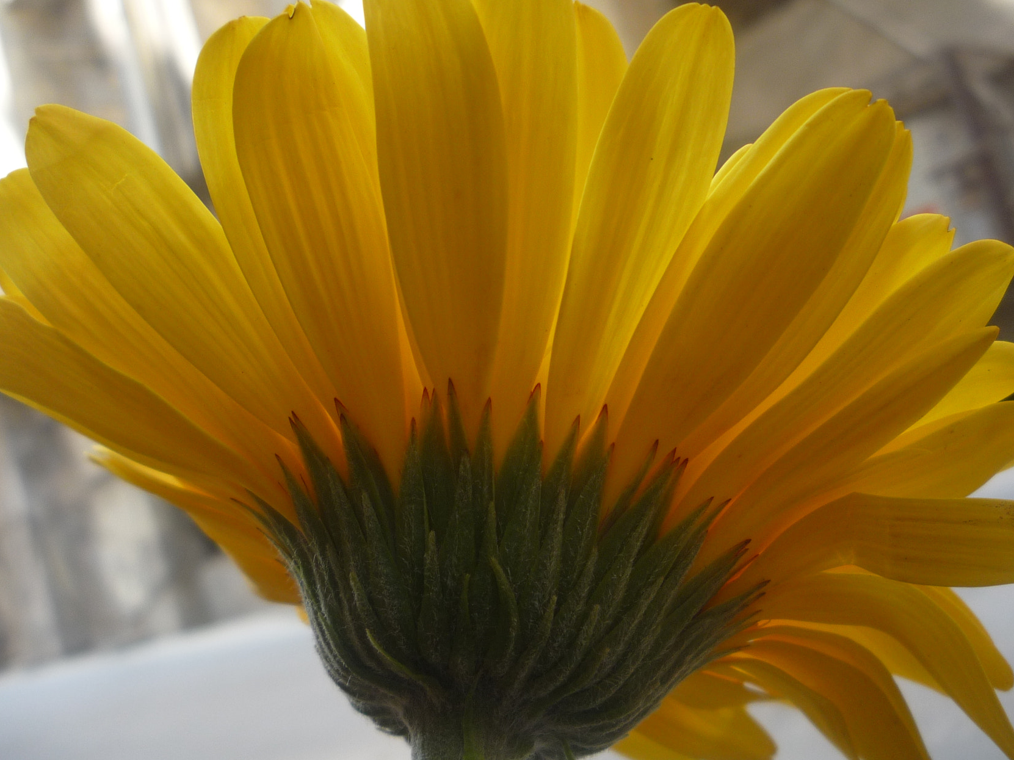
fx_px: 1084
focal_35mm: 37
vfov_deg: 38.6
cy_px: 359
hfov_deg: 50.1
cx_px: 543
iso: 100
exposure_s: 1/80
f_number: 3.3
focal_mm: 5.2
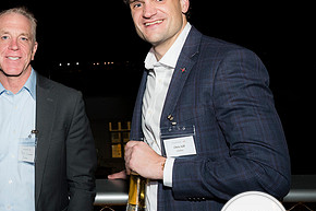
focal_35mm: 48
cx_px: 11
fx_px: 421
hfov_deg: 37.4
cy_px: 89
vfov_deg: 28.0
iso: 1250
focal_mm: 24
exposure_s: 1/125
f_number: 5.6
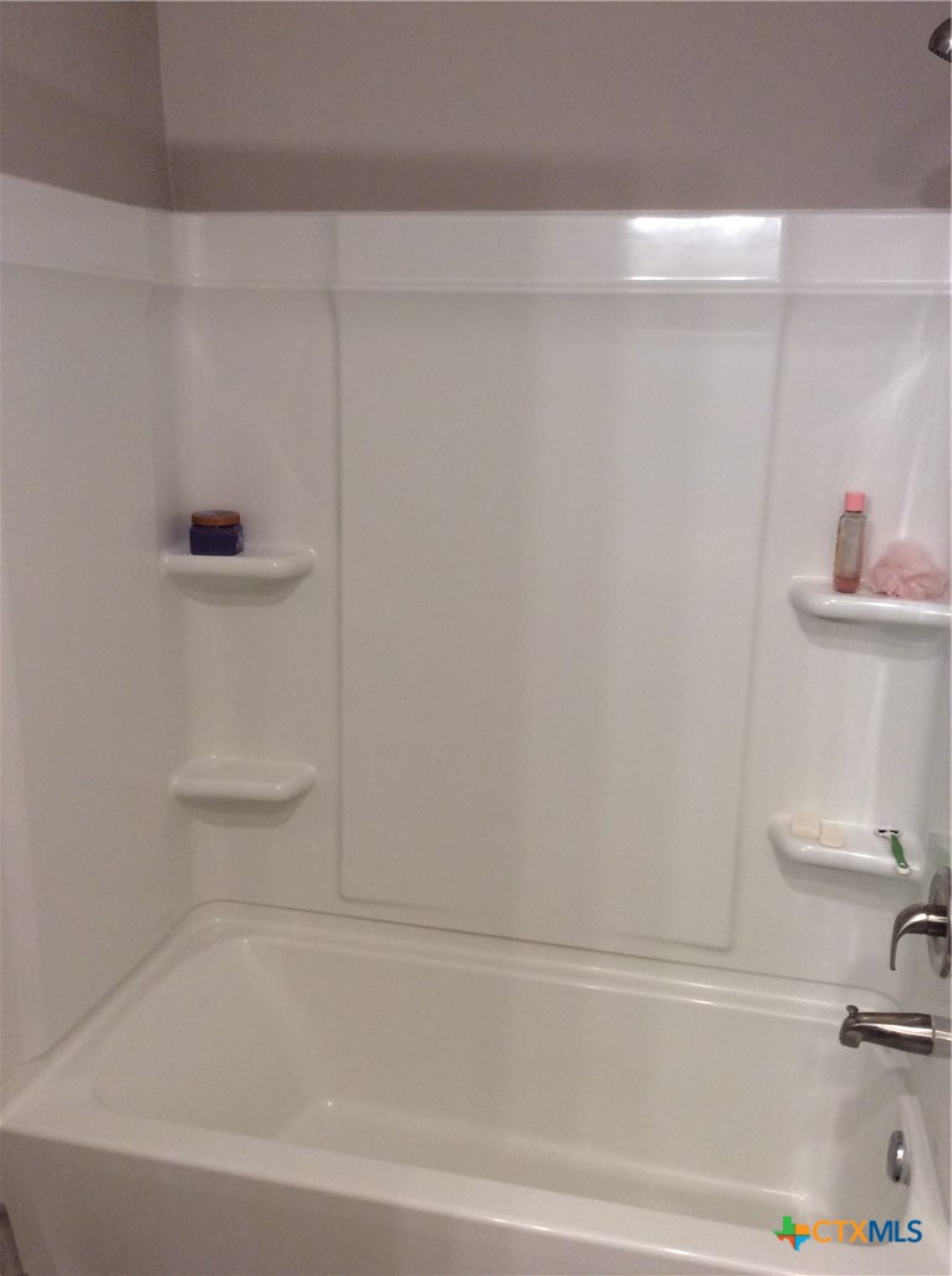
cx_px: 476
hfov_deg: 44.0
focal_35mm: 32
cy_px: 638
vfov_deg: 56.9
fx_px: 1177
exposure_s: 1/24
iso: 64
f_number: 2.4
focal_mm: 3.3
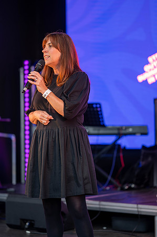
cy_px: 118
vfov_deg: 23.9
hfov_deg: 16.0
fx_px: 557
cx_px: 78
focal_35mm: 85
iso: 140
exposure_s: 1/200
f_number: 2
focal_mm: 85
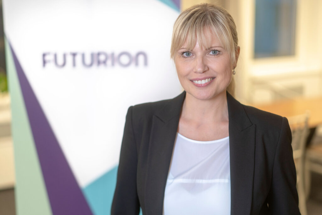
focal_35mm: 64
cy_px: 121
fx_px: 574
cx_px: 159
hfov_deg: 31.3
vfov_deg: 21.2
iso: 320
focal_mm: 55
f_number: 1.8
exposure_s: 1/125
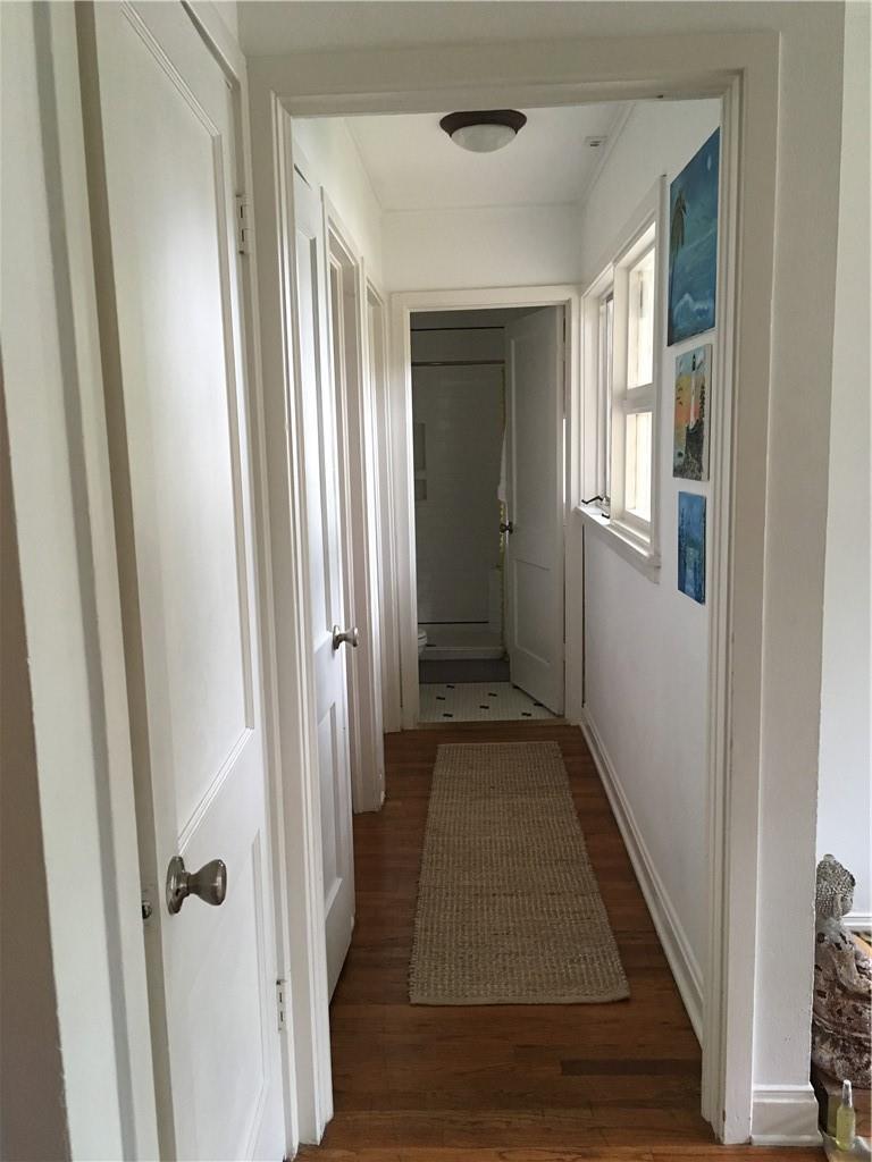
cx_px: 436
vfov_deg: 61.7
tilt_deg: -11.0
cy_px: 581
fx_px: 974
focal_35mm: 29
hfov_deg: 48.2
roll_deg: +2.0
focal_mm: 4.15
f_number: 2.2
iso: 160
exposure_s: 1/30
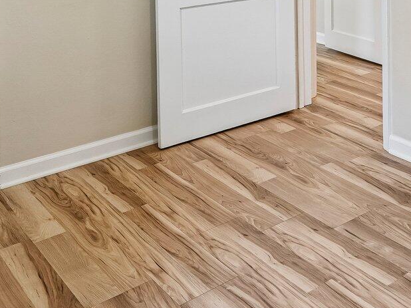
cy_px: -97
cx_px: 458
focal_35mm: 53
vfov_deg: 24.1
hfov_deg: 32.0
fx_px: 624
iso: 400
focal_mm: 16.5
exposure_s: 1/25
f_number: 8
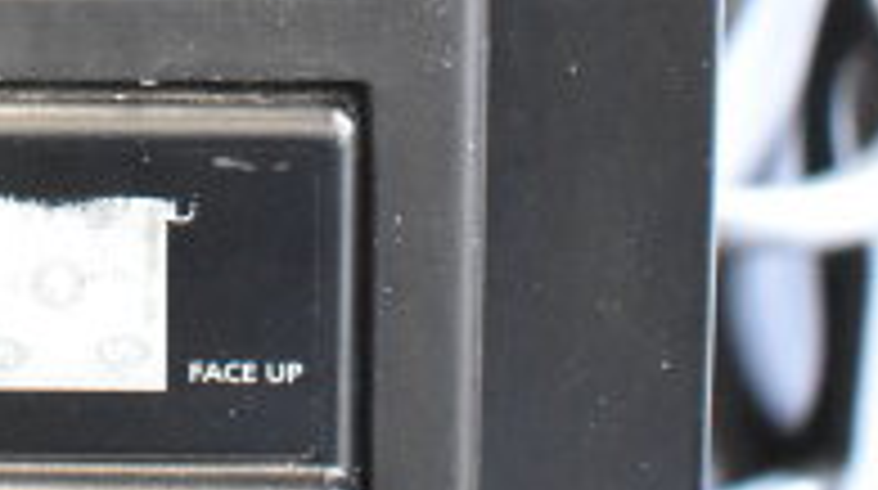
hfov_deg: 15.9
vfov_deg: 8.6
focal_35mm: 133
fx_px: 3092
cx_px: 54
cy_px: -465
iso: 3600
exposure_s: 1/30
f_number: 3.5
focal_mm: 18
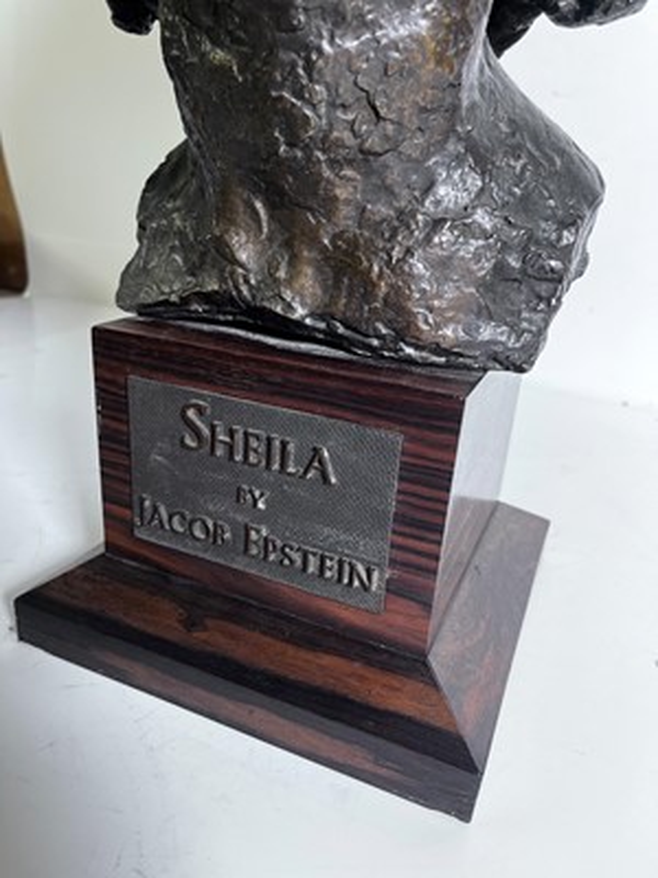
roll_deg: -3.7
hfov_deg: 53.1
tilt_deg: -22.3
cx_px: 329
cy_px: 439
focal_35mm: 26
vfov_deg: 67.3
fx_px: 659
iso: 80
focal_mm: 5.1
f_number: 1.6
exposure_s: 1/100
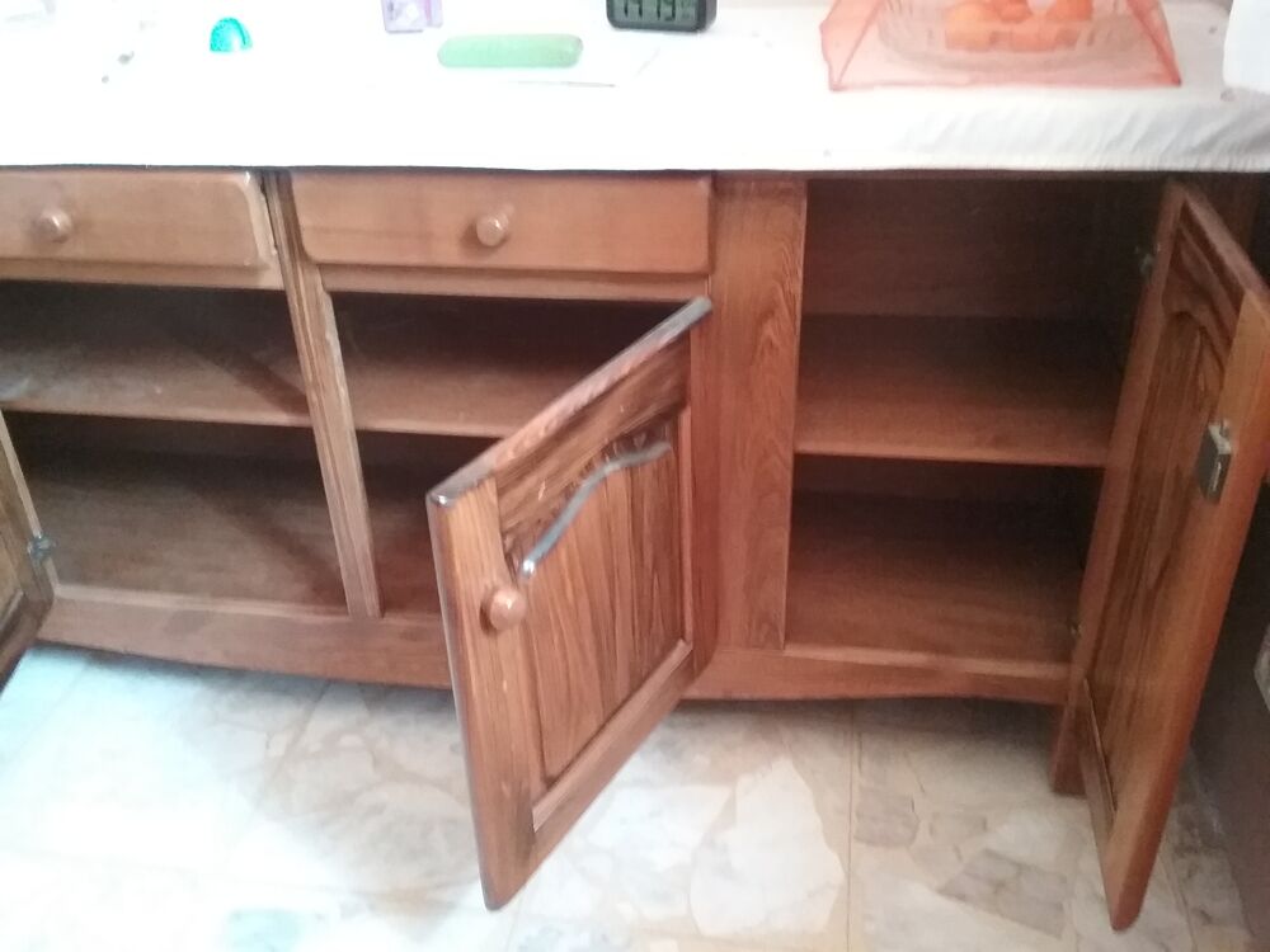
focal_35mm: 31
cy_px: 476
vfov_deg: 45.4
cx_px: 635
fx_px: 1137
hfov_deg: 58.4
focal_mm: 3.3
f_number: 2.2
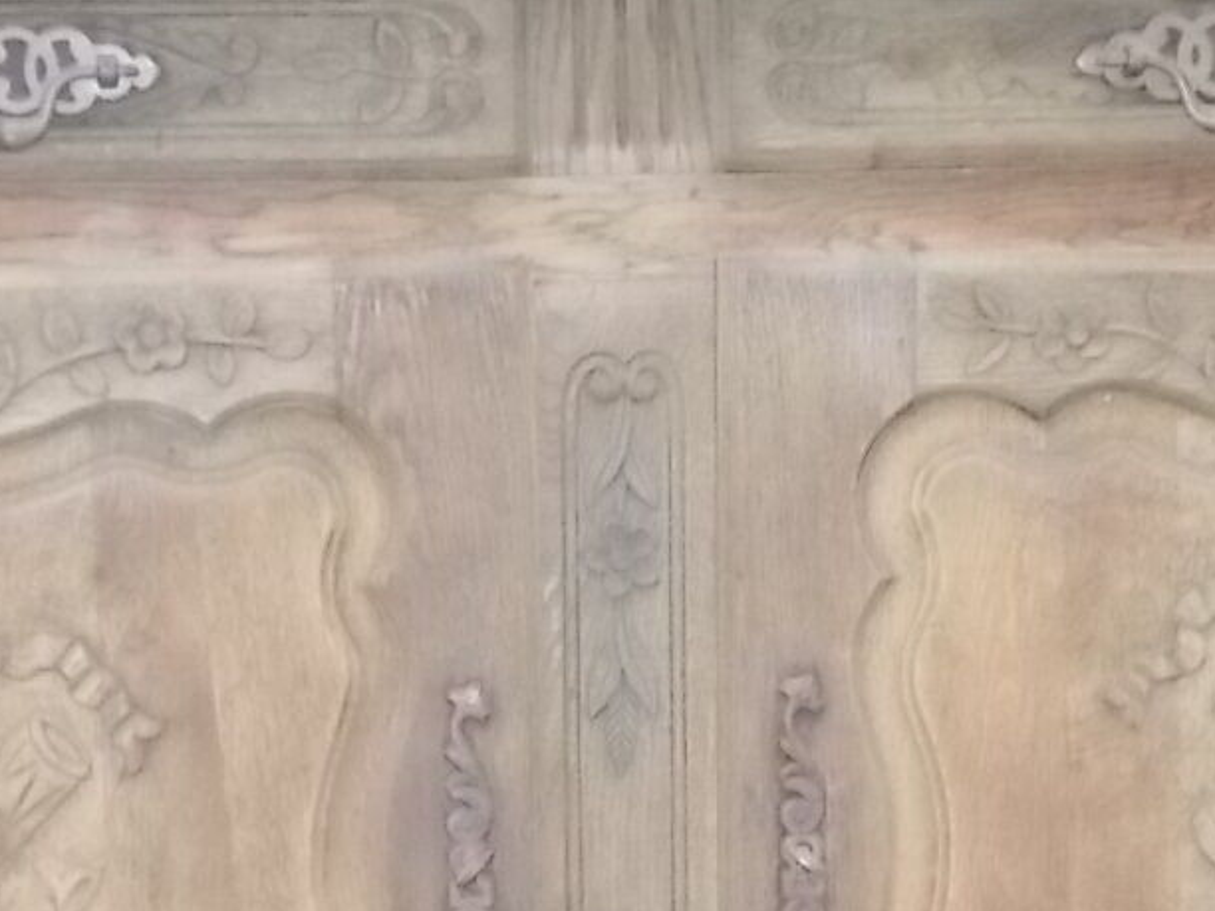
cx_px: 590
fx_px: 4036
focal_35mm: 115
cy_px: 855
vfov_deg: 12.8
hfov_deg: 17.1
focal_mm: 7.9
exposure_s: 1/30
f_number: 4.2
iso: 720
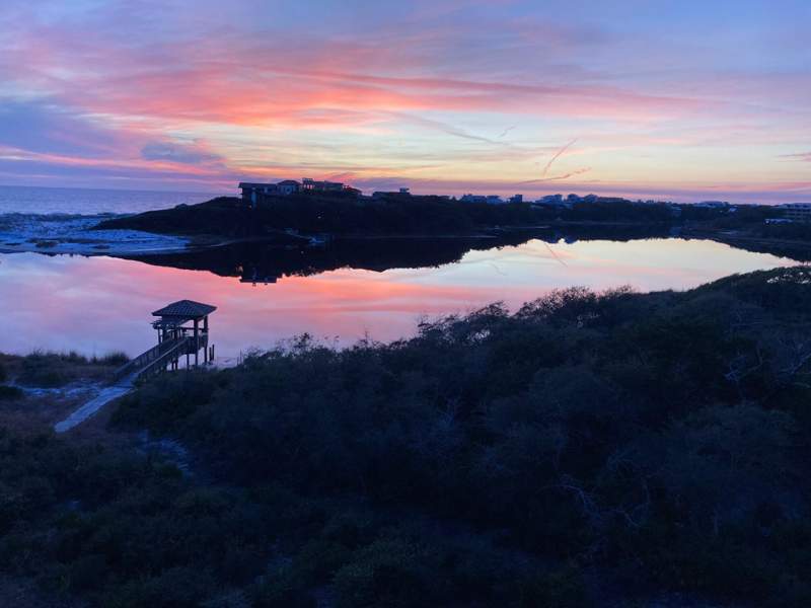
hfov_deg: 63.4
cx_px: 406
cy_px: 304
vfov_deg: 49.7
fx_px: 656
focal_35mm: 28
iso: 100
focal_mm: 3.99
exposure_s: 1/60
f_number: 1.8
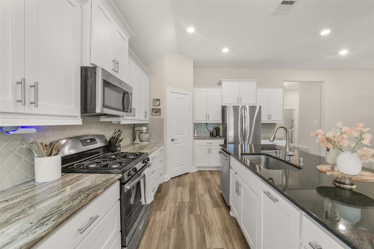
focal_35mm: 14
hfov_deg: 104.2
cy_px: 124
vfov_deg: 81.2
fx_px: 145
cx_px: 187
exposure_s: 1/6
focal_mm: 14
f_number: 11
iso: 500
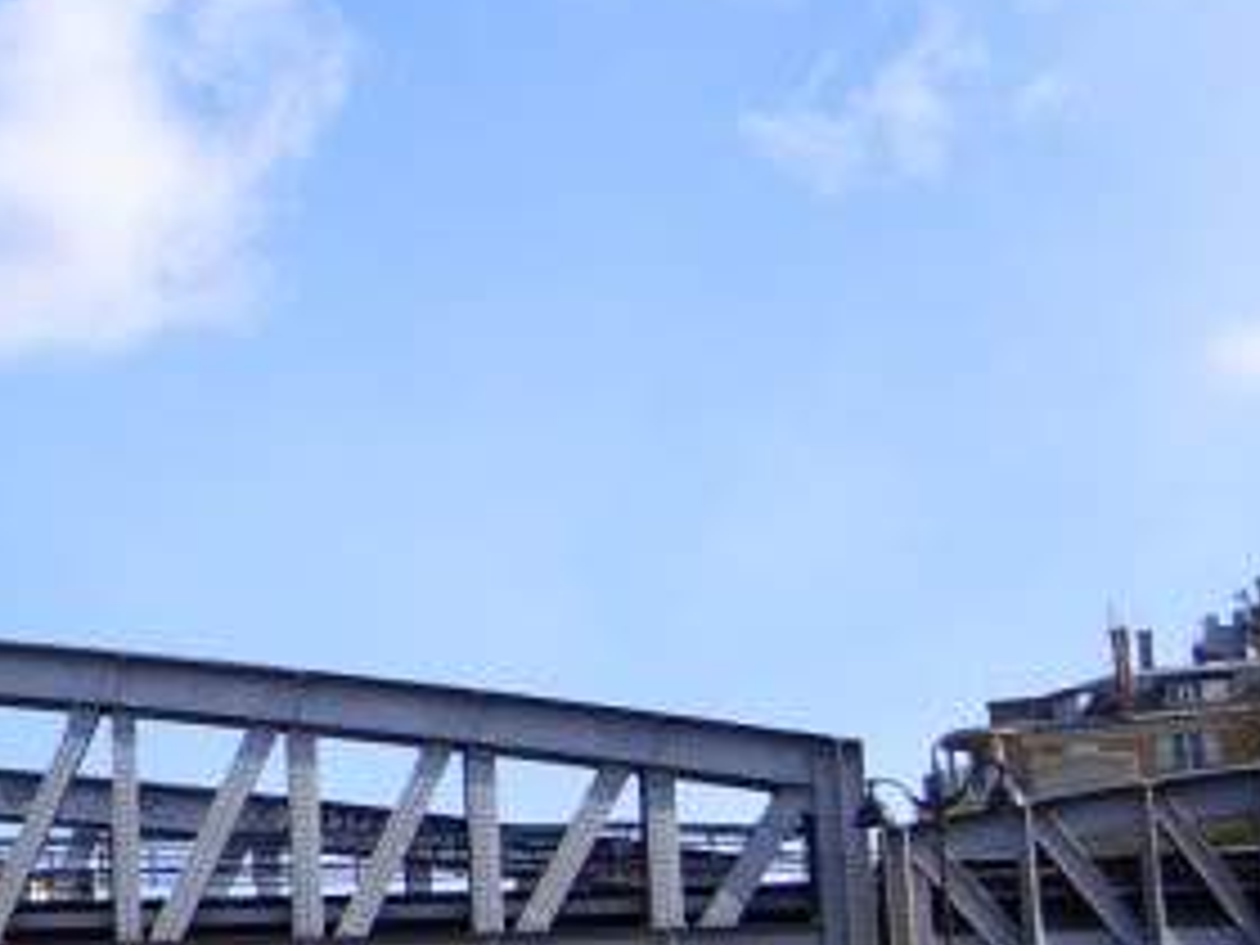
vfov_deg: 16.6
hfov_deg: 21.2
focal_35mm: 89
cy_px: 590
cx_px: -18
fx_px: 3240
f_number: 4.8
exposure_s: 1/320
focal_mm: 8
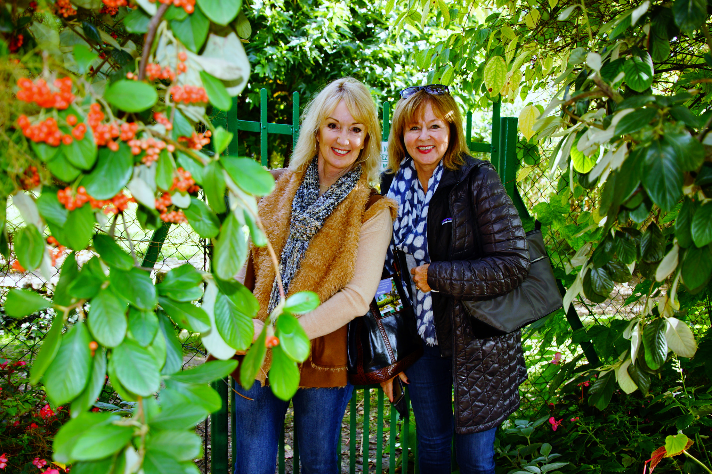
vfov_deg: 36.8
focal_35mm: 36
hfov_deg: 53.1
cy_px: 237
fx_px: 712
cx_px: 356
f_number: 4
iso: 100
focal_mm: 24
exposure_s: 1/60
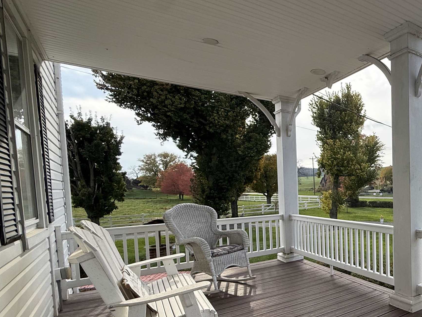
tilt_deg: -2.8
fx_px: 305
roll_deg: +1.6
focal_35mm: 25
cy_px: 204
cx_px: 375
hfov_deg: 59.6
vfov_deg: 54.1
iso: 64
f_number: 2.2
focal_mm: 2.22
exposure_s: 1/1431
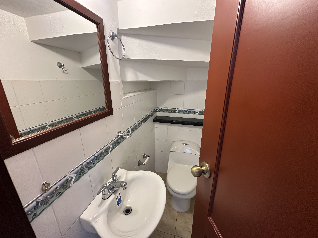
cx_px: 159
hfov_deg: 102.1
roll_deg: -0.2
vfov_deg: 85.7
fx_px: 129
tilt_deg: -17.3
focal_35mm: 14
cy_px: 119
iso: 250
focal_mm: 2.22
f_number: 2.2
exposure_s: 1/60
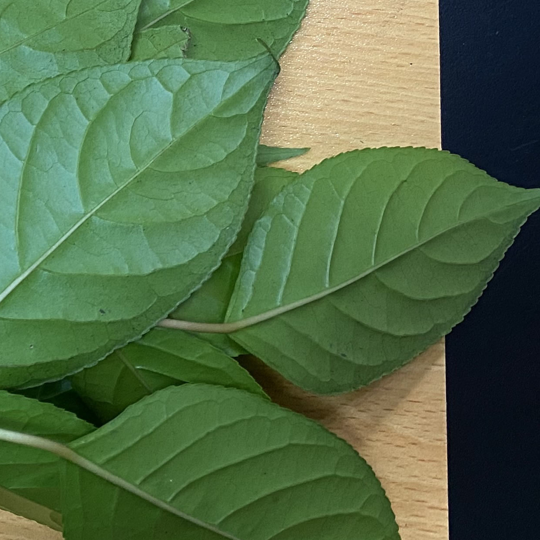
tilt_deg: -75.3
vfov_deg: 22.2
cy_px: 3
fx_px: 1324
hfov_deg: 19.5
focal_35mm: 75
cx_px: -309
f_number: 1.8
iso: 125
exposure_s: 1/60
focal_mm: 4.25
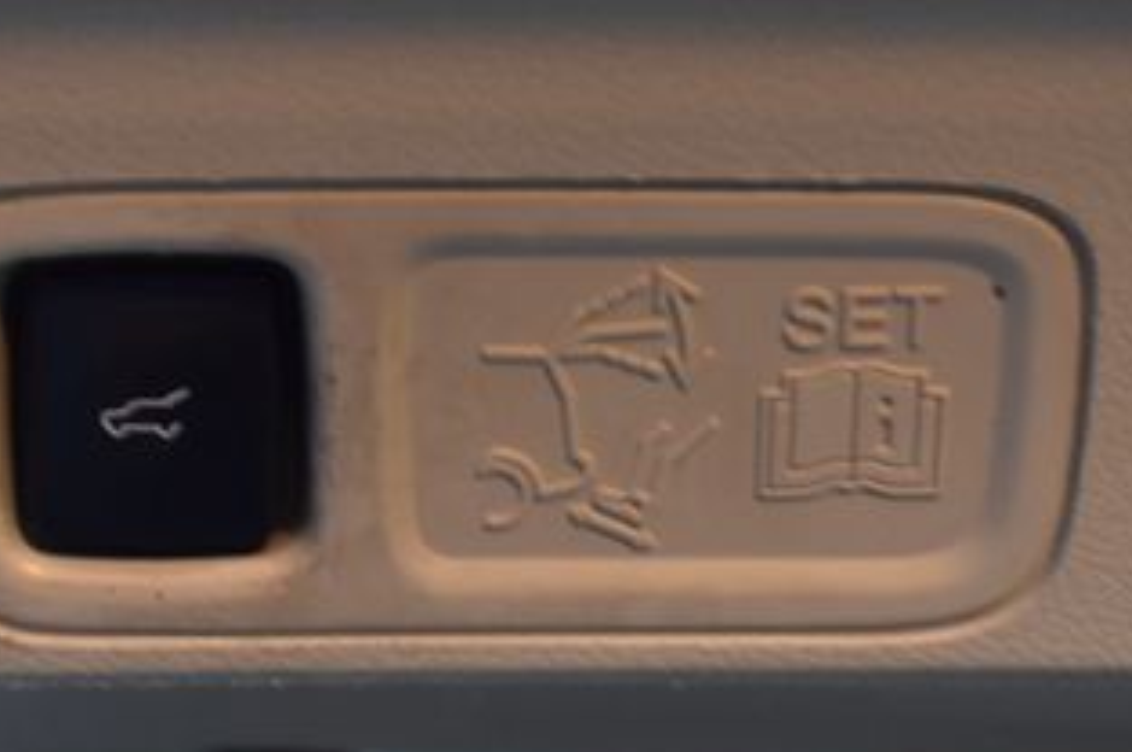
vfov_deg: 15.3
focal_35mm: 89
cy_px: 419
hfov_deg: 22.9
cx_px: 637
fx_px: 2796
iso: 400
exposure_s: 1/30
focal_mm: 29
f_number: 7.1
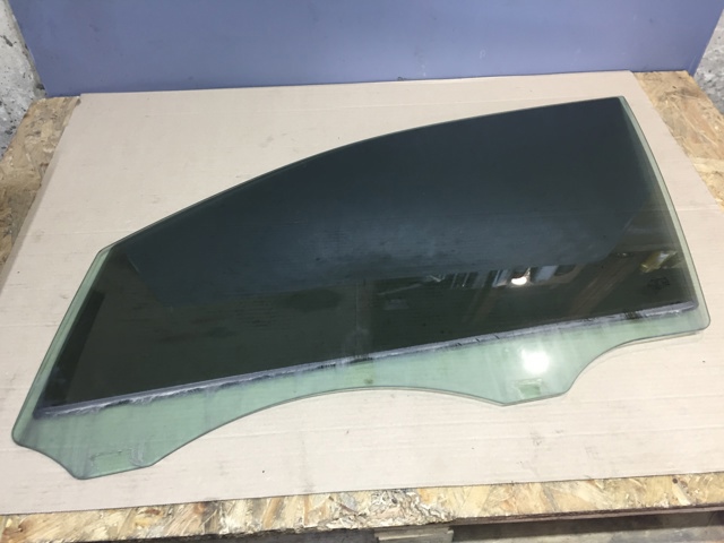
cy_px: 272
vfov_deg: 48.2
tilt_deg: -49.8
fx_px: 607
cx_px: 362
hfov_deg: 61.7
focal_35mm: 29
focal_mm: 4.15
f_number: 2.2
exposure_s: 1/33
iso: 100
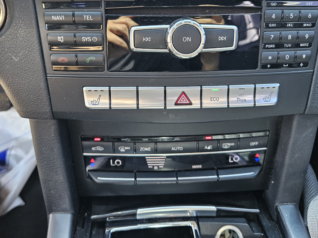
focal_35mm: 32
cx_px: 156
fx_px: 294
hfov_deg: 56.8
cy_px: 75
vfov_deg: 43.4
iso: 320
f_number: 1.8
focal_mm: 5.4
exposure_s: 1/170
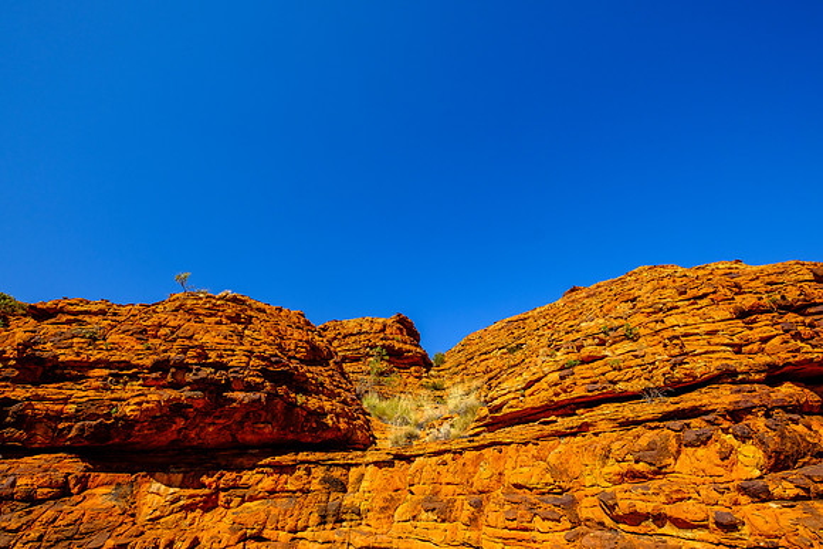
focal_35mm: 15
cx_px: 412
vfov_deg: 77.4
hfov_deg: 100.4
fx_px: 343
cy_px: 274
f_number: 8
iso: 200
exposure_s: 1/550
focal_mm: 10
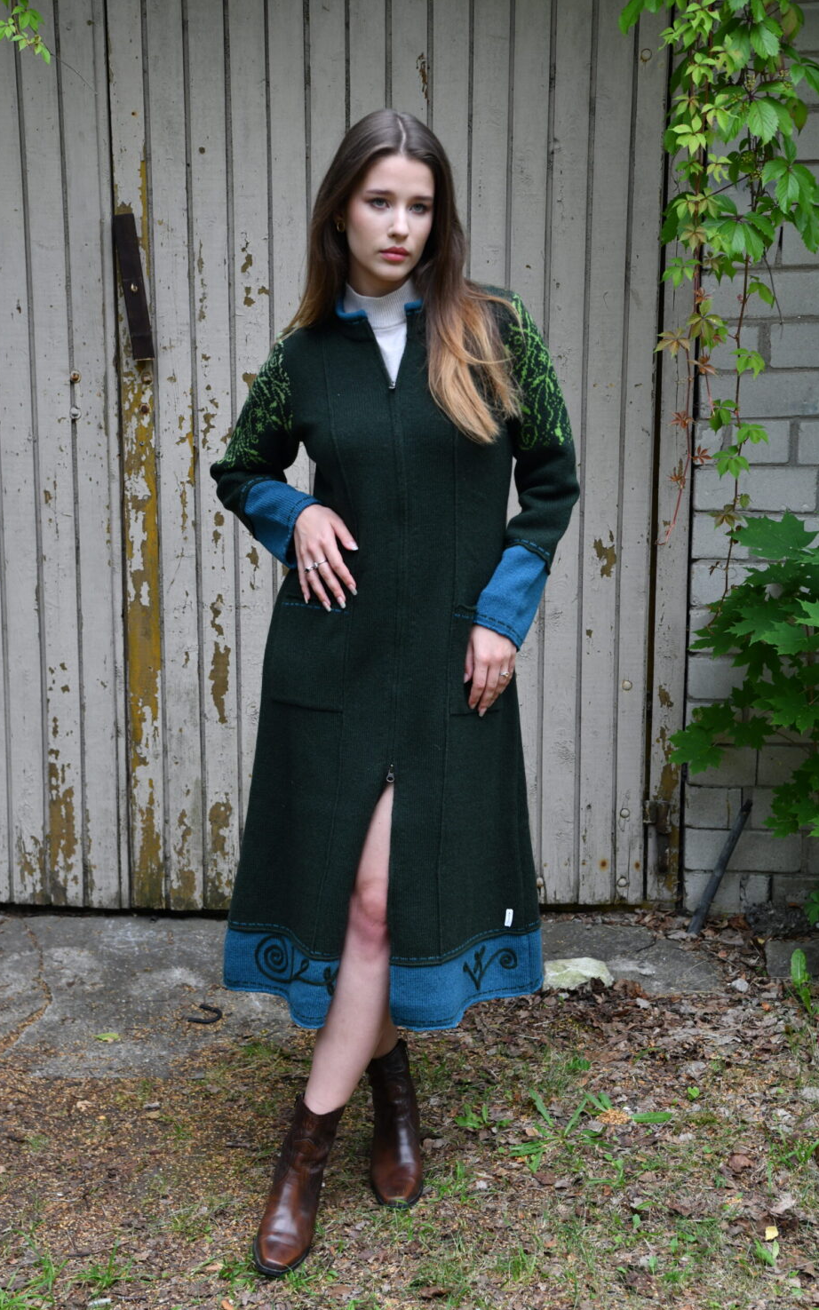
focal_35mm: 57
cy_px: 664
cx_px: 377
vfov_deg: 35.7
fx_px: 2035
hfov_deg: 22.7
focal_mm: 55
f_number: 5.6
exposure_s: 1/125
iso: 800
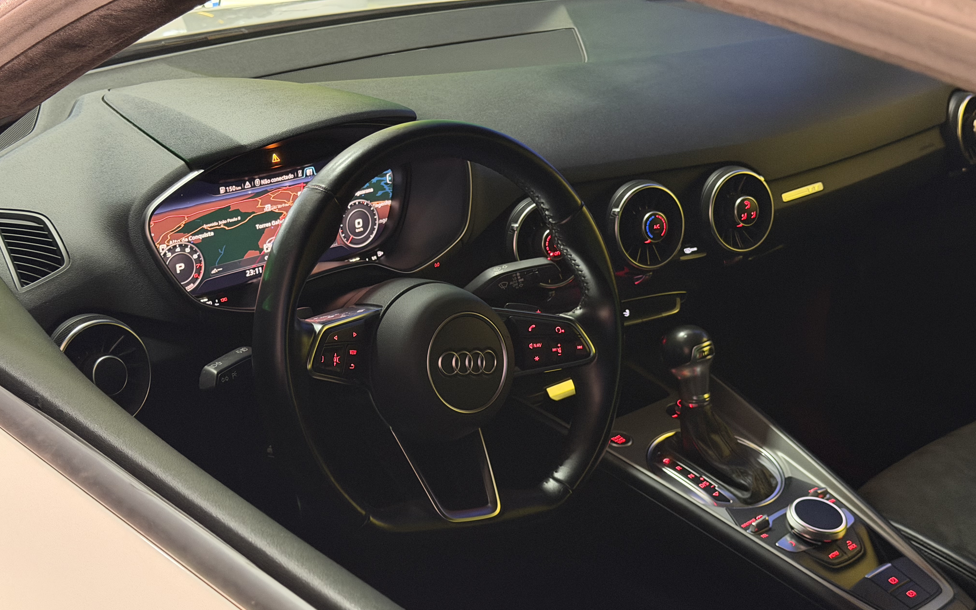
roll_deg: -0.1
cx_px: 488
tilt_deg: -23.3
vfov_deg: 25.3
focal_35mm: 51
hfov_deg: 39.6
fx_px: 1357
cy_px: 339
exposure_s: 1/20
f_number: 1.78
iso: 640
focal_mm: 6.76
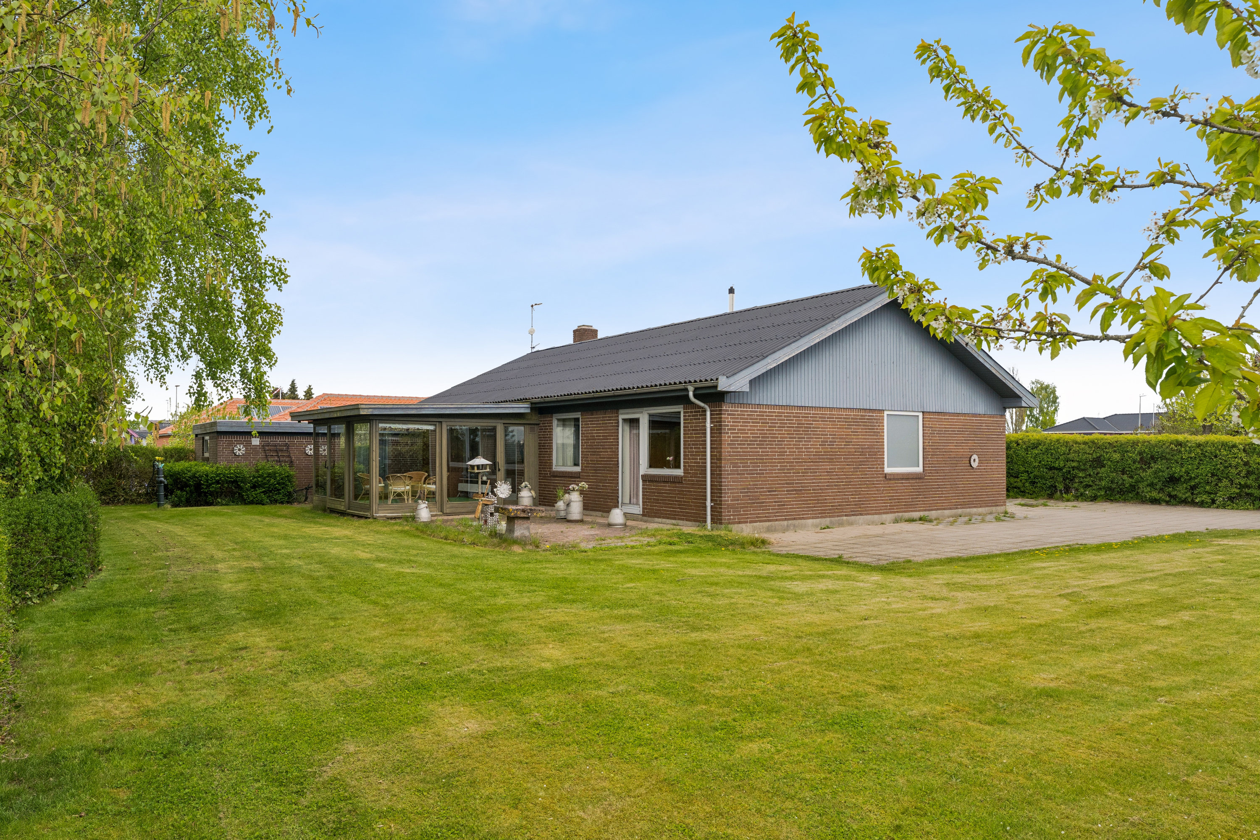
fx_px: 840
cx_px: 630
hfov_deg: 73.7
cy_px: 420
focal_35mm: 24
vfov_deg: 53.1
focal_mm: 24
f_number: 10
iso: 1000
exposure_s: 1/320
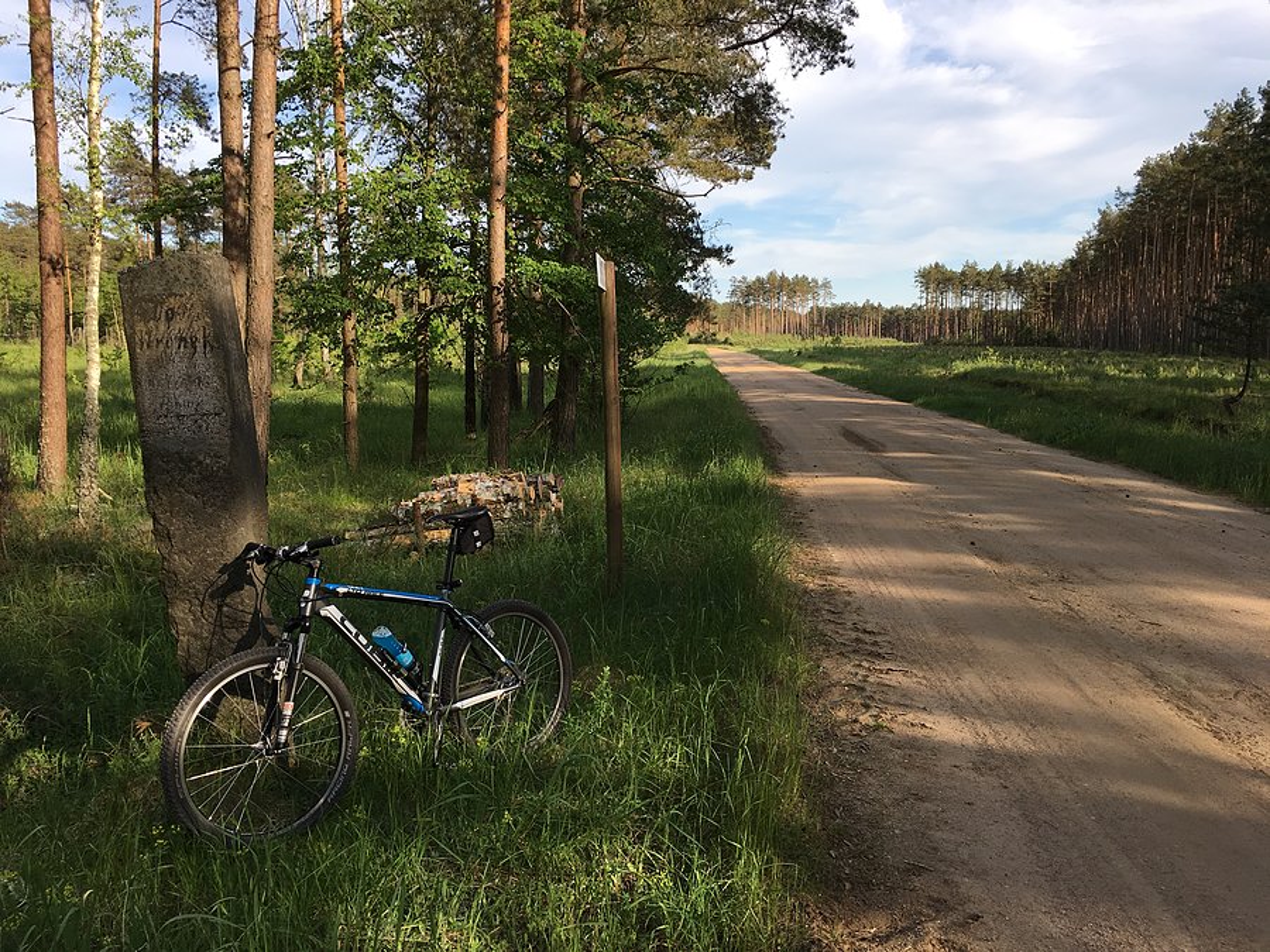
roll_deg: -0.7
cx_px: 635
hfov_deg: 61.7
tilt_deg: -7.3
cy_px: 476
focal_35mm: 29
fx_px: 1064
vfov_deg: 48.2
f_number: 2.2
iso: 25
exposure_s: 1/610
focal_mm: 4.15
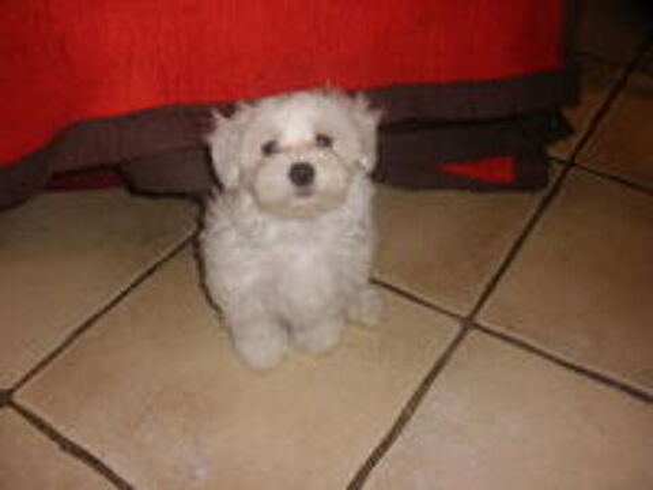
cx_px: 326
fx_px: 679
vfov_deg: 39.7
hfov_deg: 51.4
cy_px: 245
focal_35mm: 36
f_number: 3.5
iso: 160
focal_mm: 6.3
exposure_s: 1/30
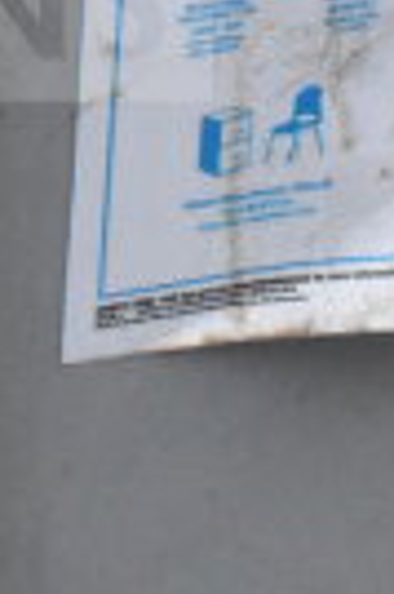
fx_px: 4566
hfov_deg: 4.9
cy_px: -250
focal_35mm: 277
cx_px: -288
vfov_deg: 7.3
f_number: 16
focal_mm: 27
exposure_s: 1/1000
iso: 6400
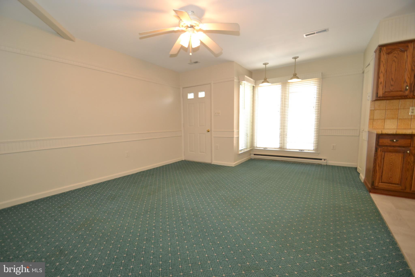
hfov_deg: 100.4
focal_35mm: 15
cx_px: 208
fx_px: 173
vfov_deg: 77.3
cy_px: 138
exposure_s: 1/60
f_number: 3.5
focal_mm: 10
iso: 560
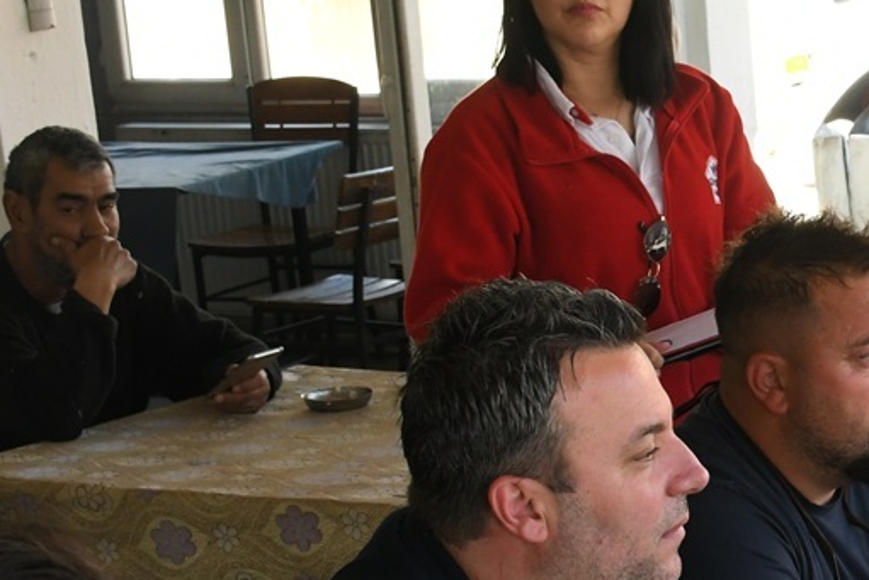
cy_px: 481
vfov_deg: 12.5
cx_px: 1034
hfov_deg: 17.9
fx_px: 2632
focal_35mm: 109
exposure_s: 1/250
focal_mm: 27
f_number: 8
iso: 1250
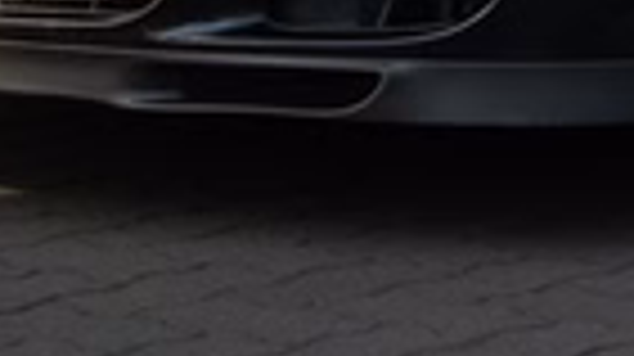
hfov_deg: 8.8
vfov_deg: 4.9
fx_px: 3997
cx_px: 958
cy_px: -523
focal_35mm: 238
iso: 160
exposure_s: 1/160
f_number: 6.3
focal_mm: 50
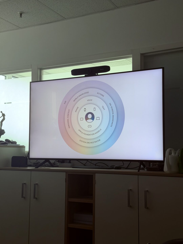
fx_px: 338
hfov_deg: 30.3
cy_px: 122
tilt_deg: +4.6
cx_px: 92
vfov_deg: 39.7
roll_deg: -0.3
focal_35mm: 48
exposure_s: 1/100
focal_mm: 6.76
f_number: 1.78
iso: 80
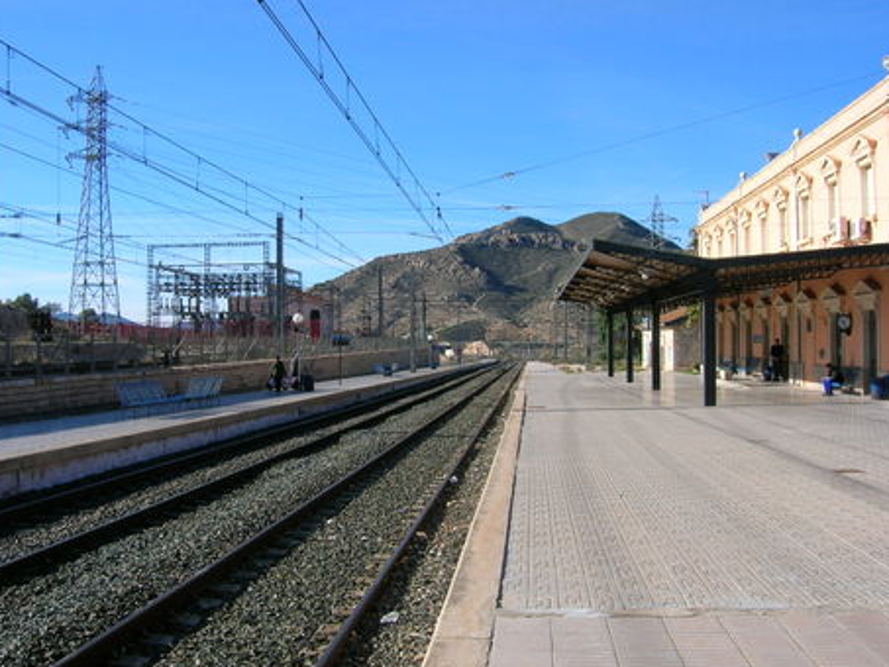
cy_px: 335
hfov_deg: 51.3
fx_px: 925
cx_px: 426
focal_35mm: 36
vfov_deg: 39.7
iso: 50
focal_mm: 5.7
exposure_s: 1/359
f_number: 4.9
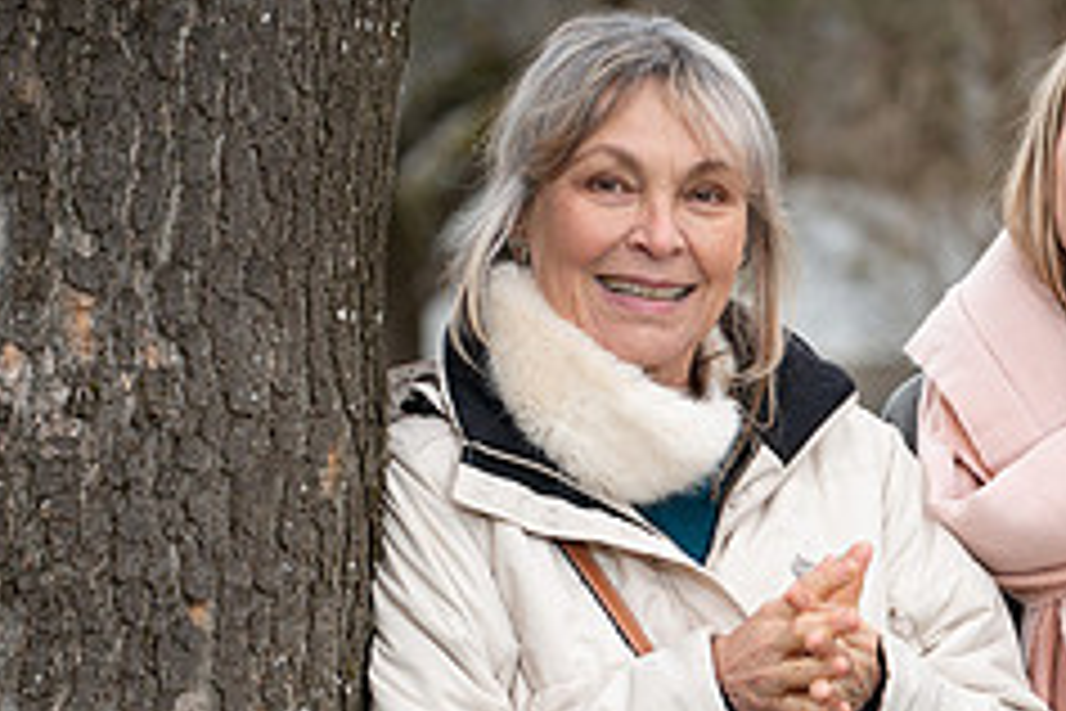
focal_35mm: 331
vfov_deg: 4.2
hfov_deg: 6.2
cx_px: 1201
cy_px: 506
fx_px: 9801
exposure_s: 1/250
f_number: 5
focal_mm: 135
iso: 800
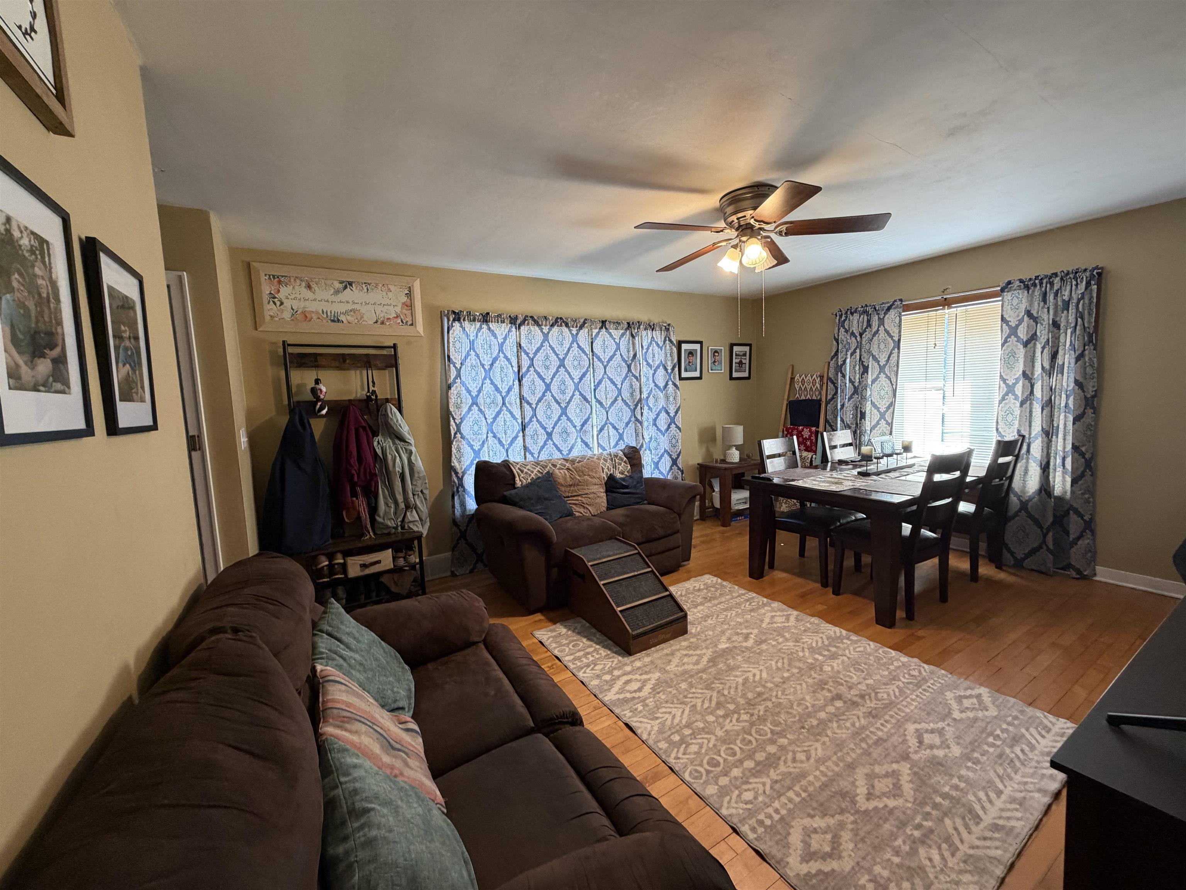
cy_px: 445
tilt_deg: -5.4
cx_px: 593
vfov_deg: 85.7
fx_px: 480
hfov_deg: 102.1
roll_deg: +1.9
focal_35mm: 14
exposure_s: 1/60
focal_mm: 2.22
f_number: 2.2
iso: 250
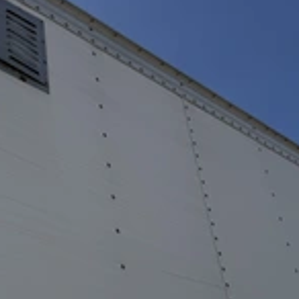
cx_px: 39
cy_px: 264
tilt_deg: +33.8
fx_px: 567
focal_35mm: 58
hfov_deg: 28.6
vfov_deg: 28.5
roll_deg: +6.4
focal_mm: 6.76
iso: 80
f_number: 1.78
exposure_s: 1/7353
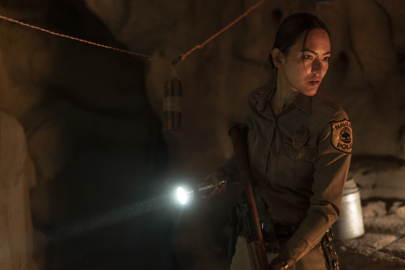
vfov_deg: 27.0
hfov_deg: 39.6
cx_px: 202
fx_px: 562
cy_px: 135
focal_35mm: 50
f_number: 1.4
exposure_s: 1/100
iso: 4000
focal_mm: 50
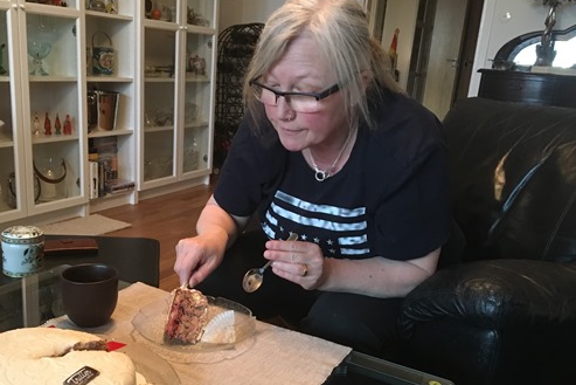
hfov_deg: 51.8
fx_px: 592
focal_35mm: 37
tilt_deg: -17.7
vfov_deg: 35.8
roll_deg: -4.3
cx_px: 270
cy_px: 234
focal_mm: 4.15
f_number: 2.2
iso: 250
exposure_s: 1/17
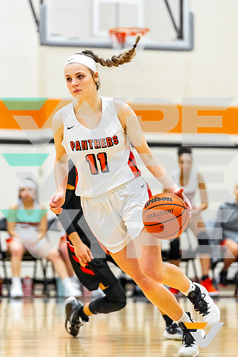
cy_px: 178
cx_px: 72
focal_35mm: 195
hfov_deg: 7.0
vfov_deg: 10.5
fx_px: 1934
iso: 2000
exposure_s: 1/1250
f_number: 2.8
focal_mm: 130
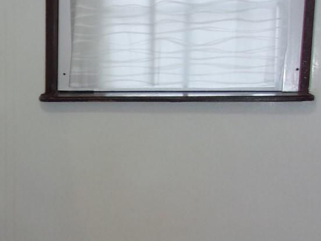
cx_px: -27
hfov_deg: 23.6
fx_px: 723
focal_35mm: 78
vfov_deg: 18.7
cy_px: 195
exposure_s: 1/34
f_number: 3
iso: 200
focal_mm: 4.9
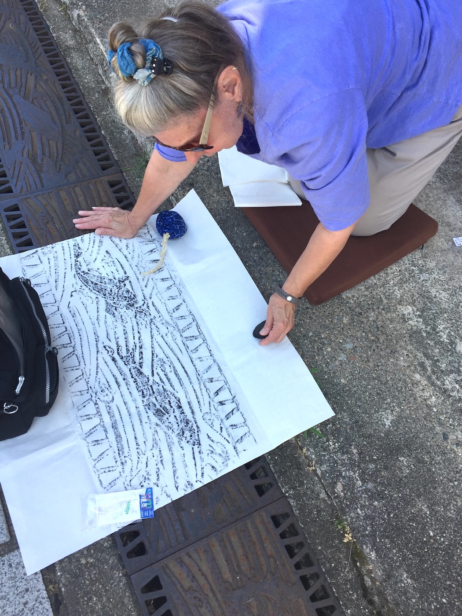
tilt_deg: -61.2
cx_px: 231
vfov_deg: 61.7
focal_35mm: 29
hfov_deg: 48.2
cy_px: 308
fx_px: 516
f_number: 2.2
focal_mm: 4.15
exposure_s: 1/295
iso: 32
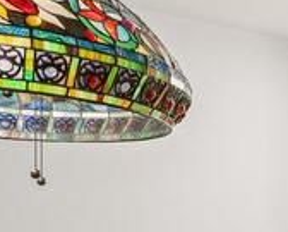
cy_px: 272
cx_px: 423
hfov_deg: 20.6
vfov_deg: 18.3
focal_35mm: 80
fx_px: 683
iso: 250
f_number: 9
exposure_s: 1/4
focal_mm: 14
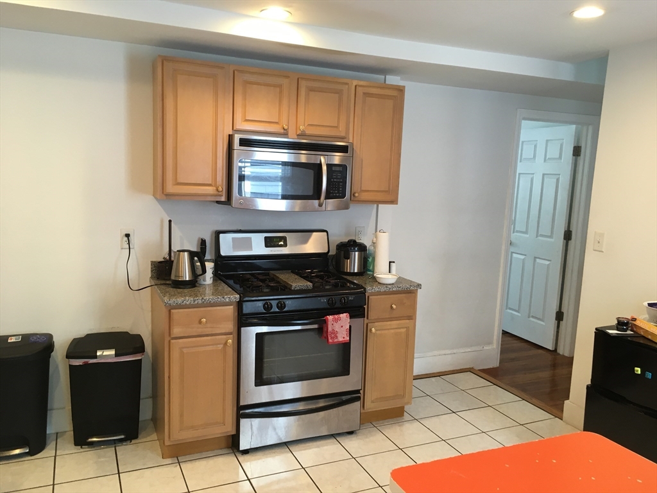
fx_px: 550
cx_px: 328
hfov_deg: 61.7
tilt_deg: -7.5
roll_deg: -2.3
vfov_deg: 48.2
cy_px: 246
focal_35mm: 29
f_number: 2.2
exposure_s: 1/30
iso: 64
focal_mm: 4.15
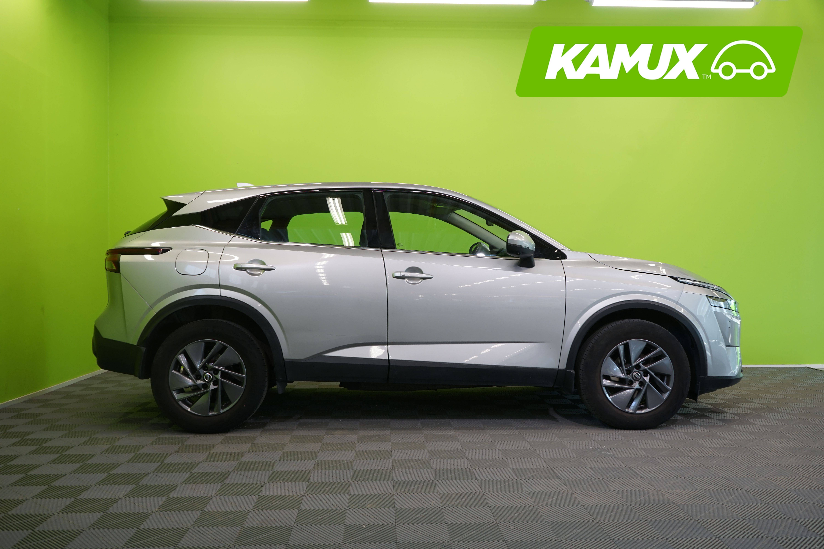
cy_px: 274
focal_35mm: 31
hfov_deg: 60.3
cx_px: 412
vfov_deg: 42.3
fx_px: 710
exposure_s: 1/30
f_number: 6.3
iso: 400
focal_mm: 31
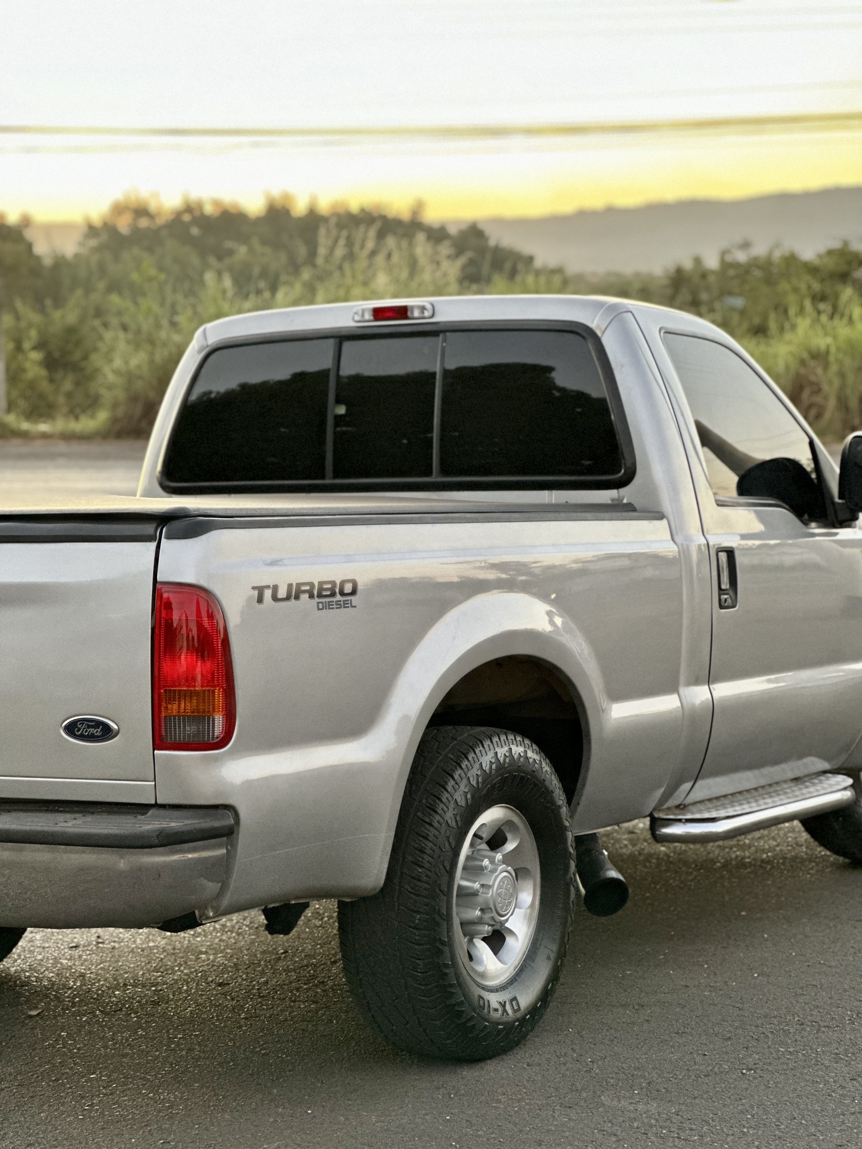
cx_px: 431
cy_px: 574
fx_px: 2557
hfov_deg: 19.1
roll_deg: -0.3
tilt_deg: -5.2
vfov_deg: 25.3
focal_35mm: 77
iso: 400
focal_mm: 9
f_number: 2.8
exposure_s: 1/31
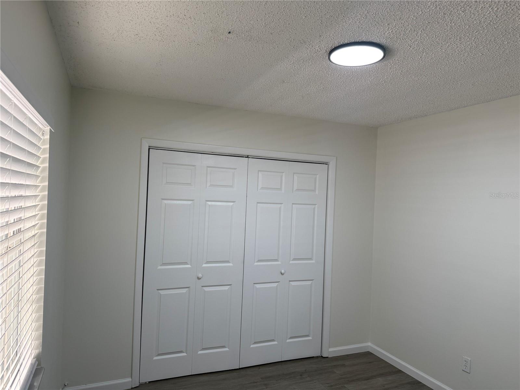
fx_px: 361
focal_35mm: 24
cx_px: 260
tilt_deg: -0.3
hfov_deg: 71.6
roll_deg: -2.2
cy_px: 195
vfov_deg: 56.8
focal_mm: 6.76
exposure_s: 1/120
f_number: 1.78
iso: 80
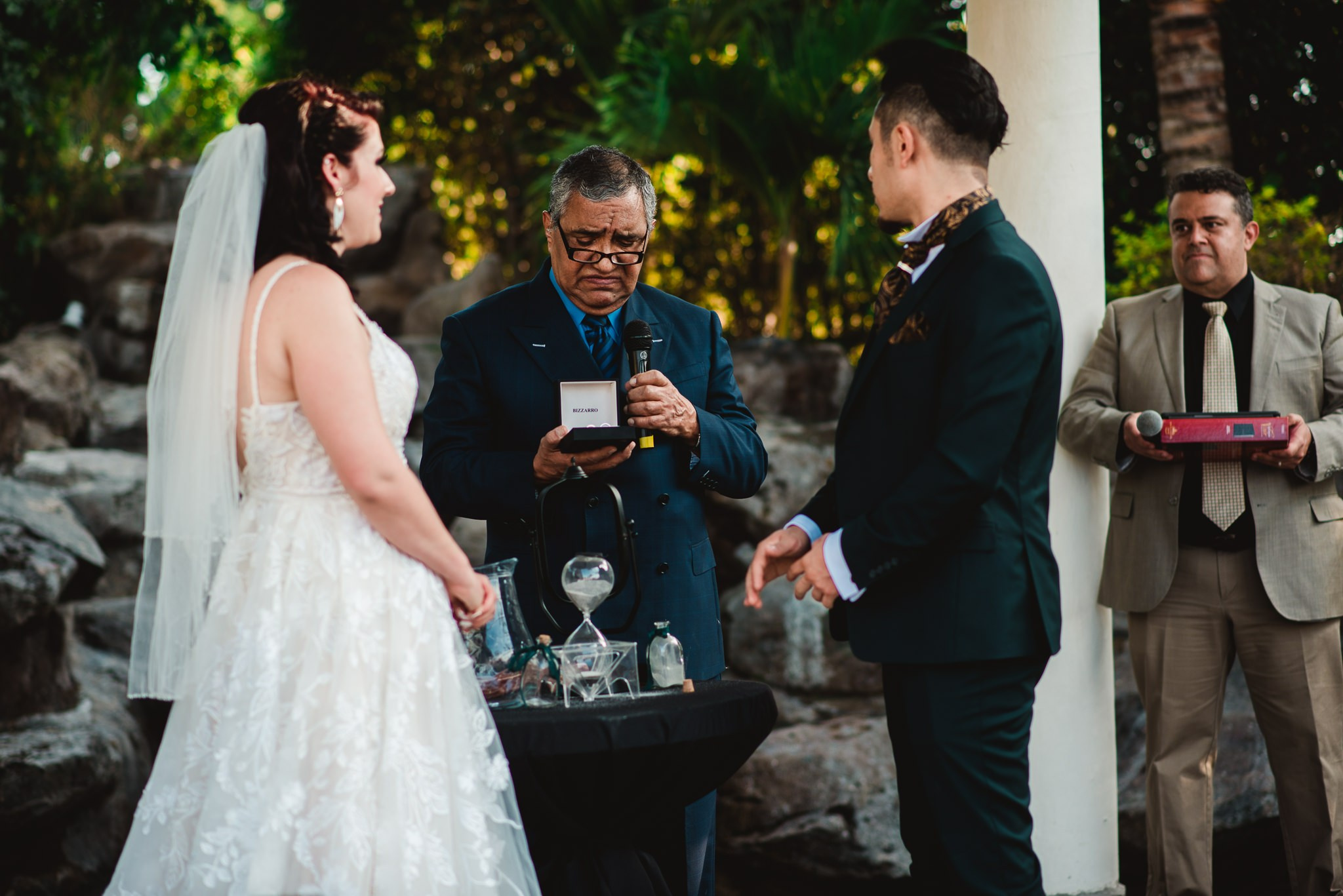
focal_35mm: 85
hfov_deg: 23.9
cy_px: 448
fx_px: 3172
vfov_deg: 16.1
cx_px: 672
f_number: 2.5
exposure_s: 1/500
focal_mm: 85
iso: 100
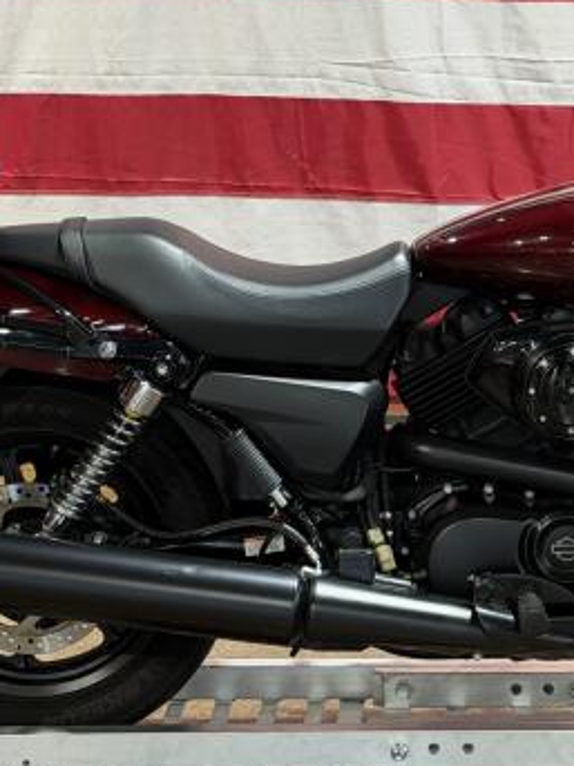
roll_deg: -0.1
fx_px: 2478
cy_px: 395
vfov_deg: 17.6
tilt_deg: -11.1
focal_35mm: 112
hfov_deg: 13.1
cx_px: 482
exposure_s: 1/60
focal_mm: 6.76
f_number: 1.78
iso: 100
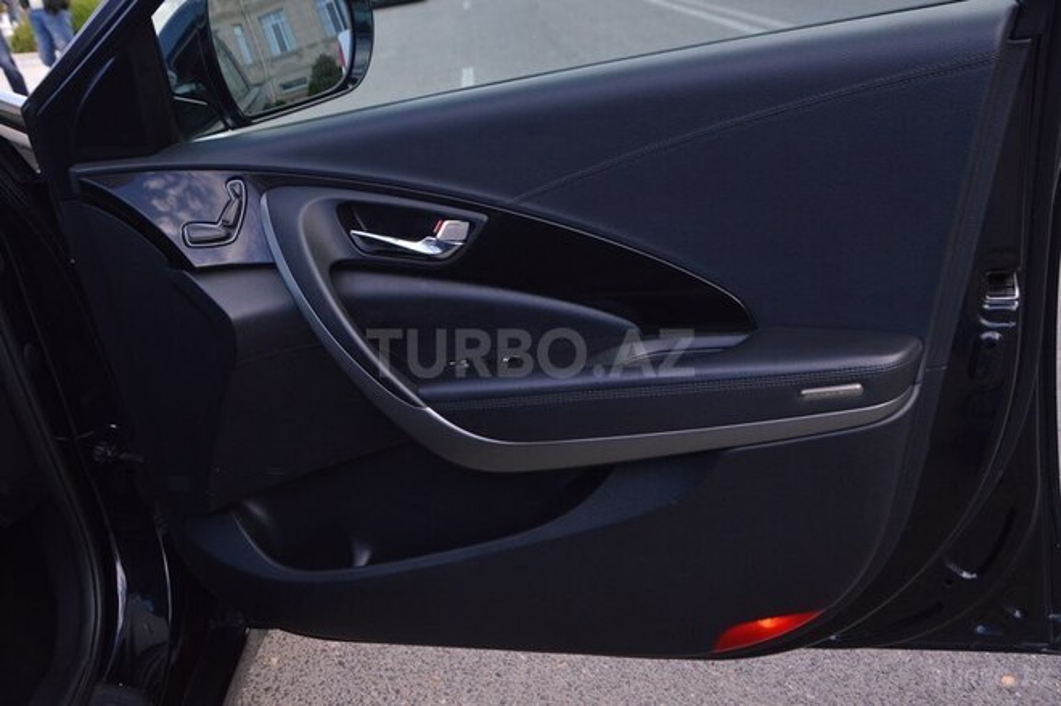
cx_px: 530
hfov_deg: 57.3
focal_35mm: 33
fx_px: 972
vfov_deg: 39.9
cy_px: 353
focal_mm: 22
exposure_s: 1/800
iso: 800
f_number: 5.6
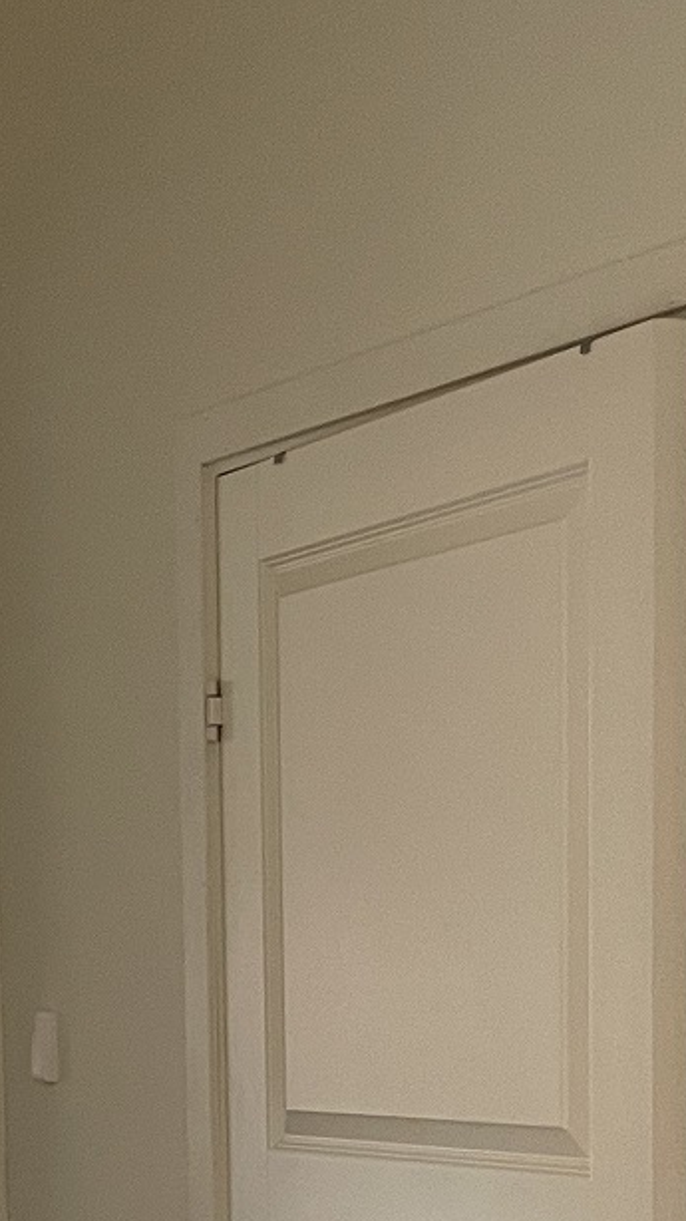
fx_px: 3010
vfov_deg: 21.7
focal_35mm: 93
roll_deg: +2.7
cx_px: -58
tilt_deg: -6.5
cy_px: 1336
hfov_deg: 12.8
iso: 320
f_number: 1.6
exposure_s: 1/50
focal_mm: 4.2
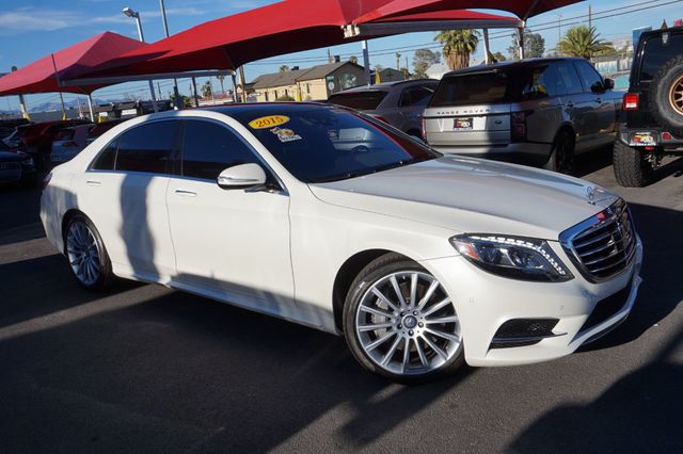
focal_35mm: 32
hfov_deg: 59.5
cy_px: 227
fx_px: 597
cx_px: 342
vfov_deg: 41.7
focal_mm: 21
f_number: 11
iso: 100
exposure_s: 1/320
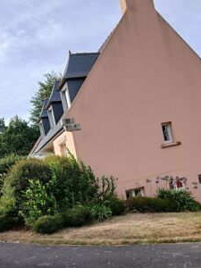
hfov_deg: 38.6
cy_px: 176
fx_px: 286
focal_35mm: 37
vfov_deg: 49.4
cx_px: 90
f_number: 1.8
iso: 20
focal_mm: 3.98
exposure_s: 1/357
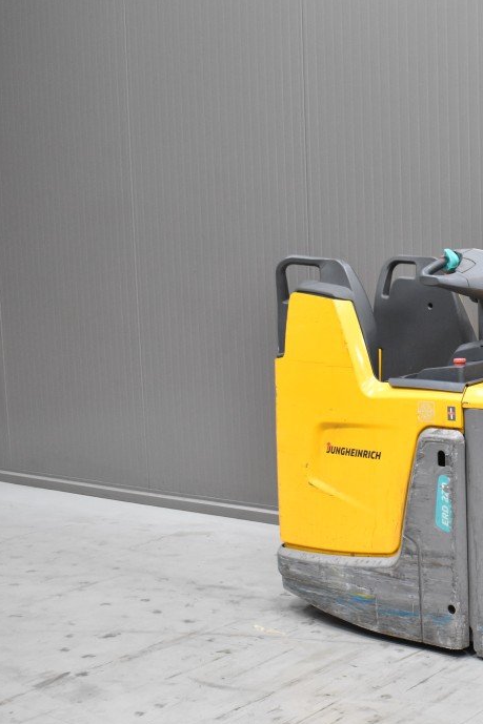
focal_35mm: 55
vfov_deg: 36.3
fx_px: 1105
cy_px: 408
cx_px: 592
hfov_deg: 22.5
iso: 1600
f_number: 5
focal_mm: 21
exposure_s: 1/40
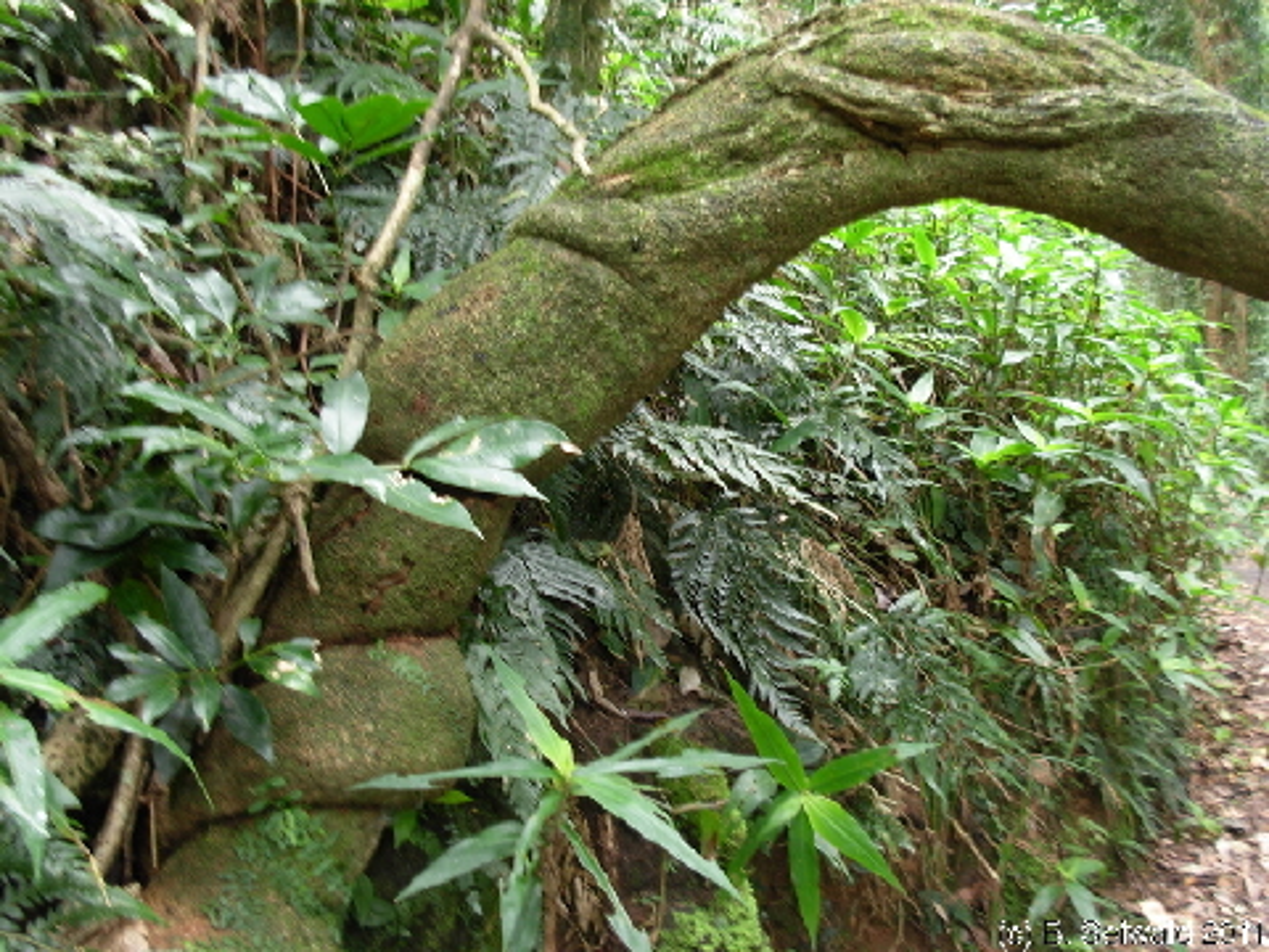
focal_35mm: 38
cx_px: 634
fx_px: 1393
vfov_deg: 37.7
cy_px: 476
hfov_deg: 49.0
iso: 105
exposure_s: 1/4
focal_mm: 6.3
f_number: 2.9
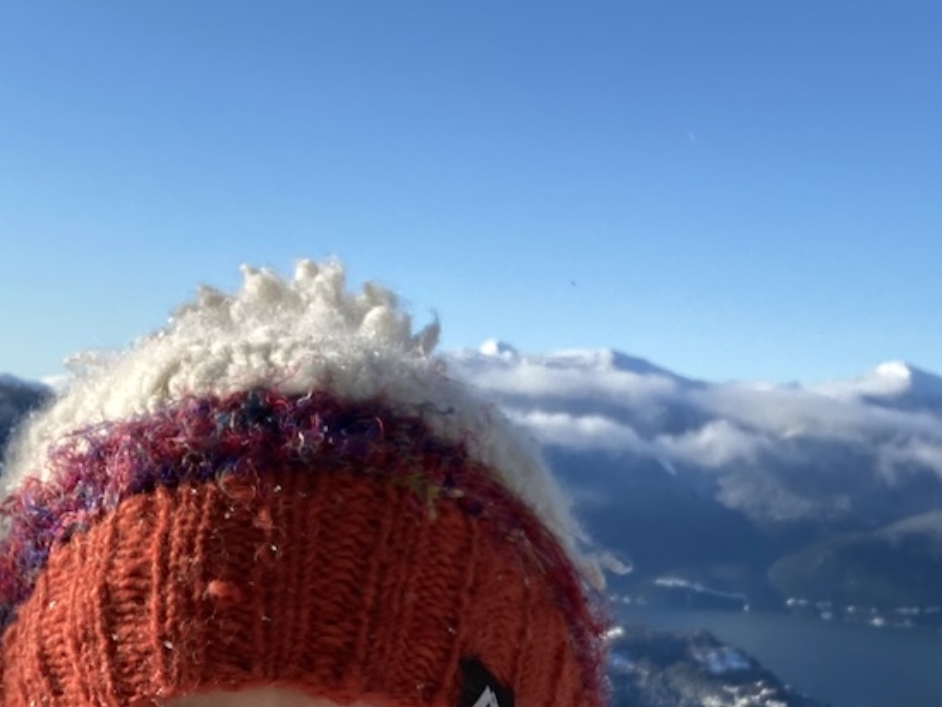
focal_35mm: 70
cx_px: 546
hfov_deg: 27.7
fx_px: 1905
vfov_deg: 20.5
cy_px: 657
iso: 20
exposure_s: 1/486
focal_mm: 2.87
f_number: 2.2
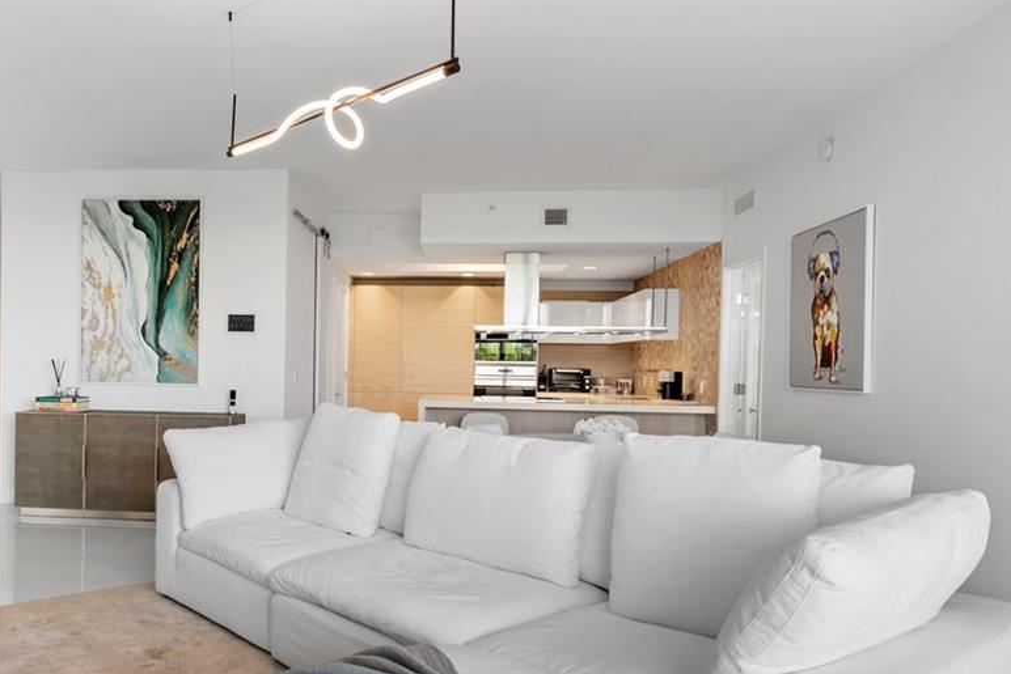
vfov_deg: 44.9
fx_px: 815
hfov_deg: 62.4
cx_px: 354
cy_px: 379
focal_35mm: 29
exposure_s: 1/6
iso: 100
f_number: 8
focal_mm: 14
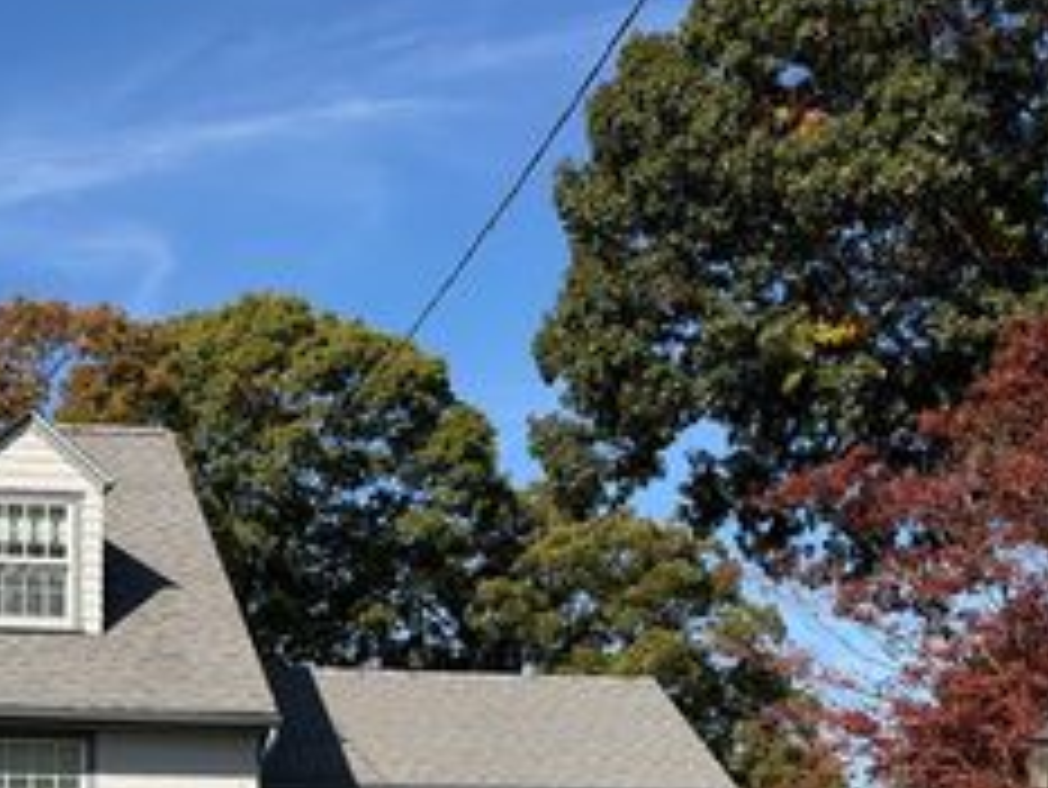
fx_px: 1817
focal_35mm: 60
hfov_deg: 29.6
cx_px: -45
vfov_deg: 23.4
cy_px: 786
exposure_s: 1/3534
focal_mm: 6.93
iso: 64
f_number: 1.8
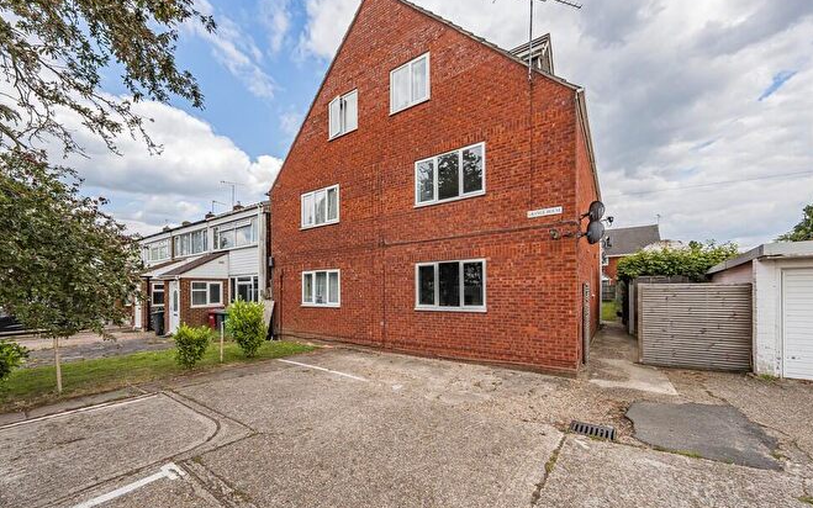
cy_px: 232
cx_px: 390
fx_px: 288
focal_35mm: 13
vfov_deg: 82.7
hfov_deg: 109.3
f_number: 9
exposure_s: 1/320
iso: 320
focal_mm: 12
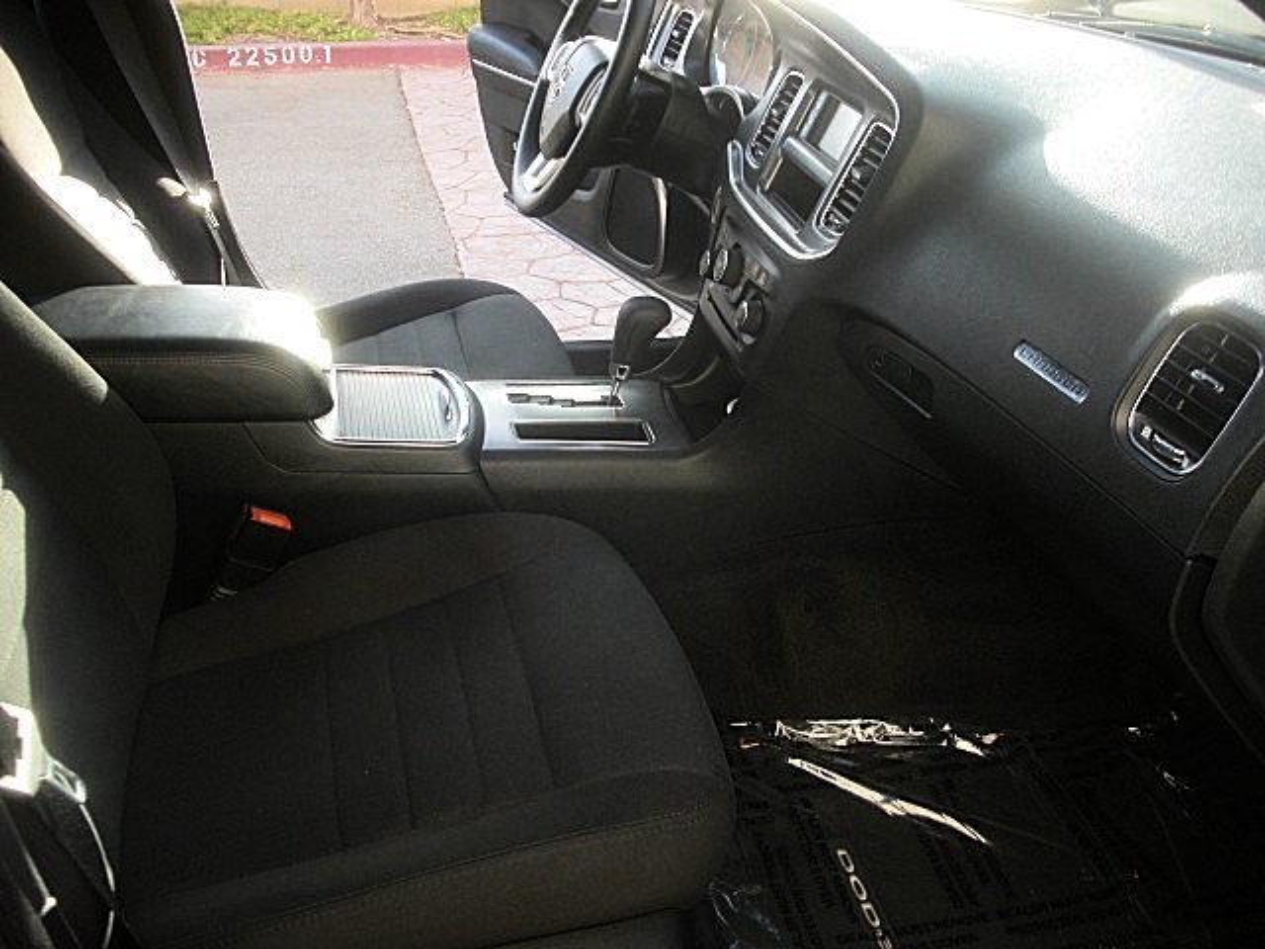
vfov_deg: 39.7
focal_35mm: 36
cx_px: 632
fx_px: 1316
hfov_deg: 51.4
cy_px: 474
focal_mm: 6.3
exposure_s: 1/125
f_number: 2.8
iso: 100
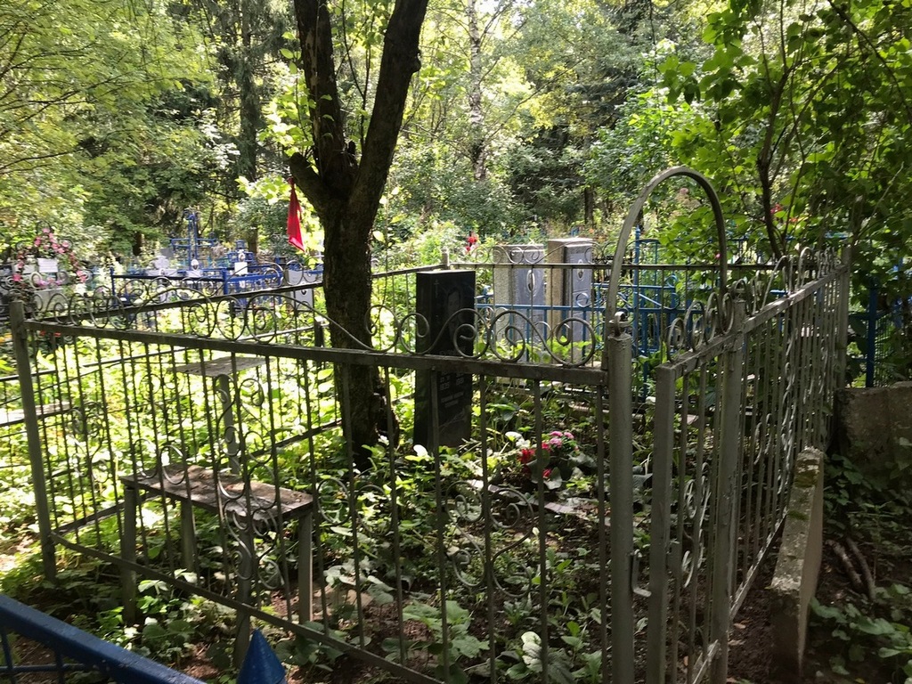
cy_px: 342
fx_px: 738
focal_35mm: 28
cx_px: 456
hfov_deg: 63.4
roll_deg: +0.4
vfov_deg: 49.7
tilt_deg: -7.3
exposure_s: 1/113
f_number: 1.8
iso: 20
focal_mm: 3.99
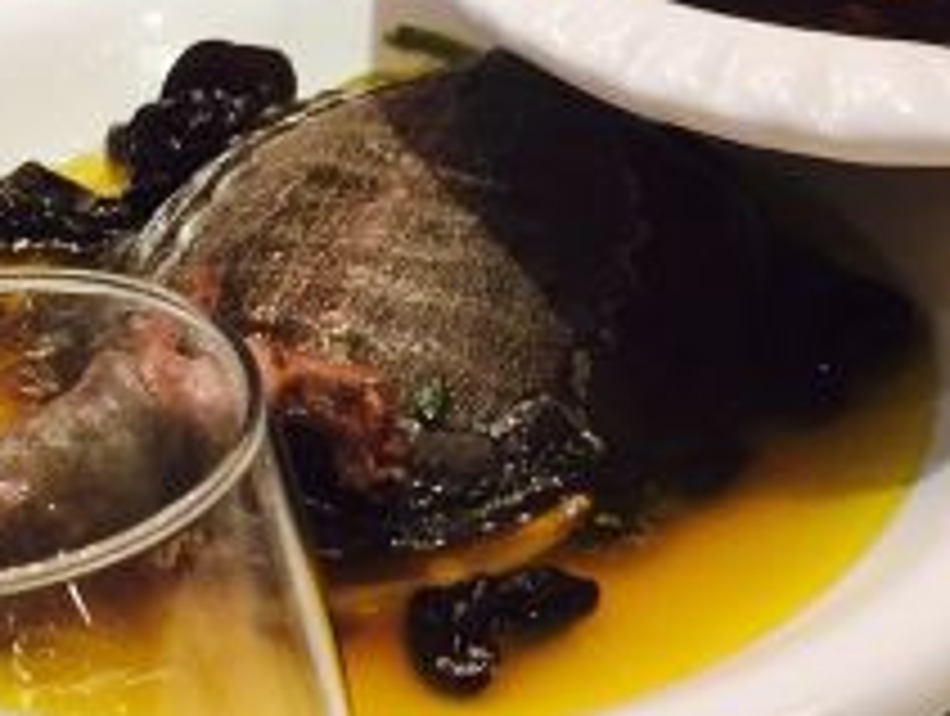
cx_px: 585
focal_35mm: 96
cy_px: 250
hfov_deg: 20.4
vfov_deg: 15.4
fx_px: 2639
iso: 80
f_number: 2.2
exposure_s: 1/33
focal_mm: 4.15
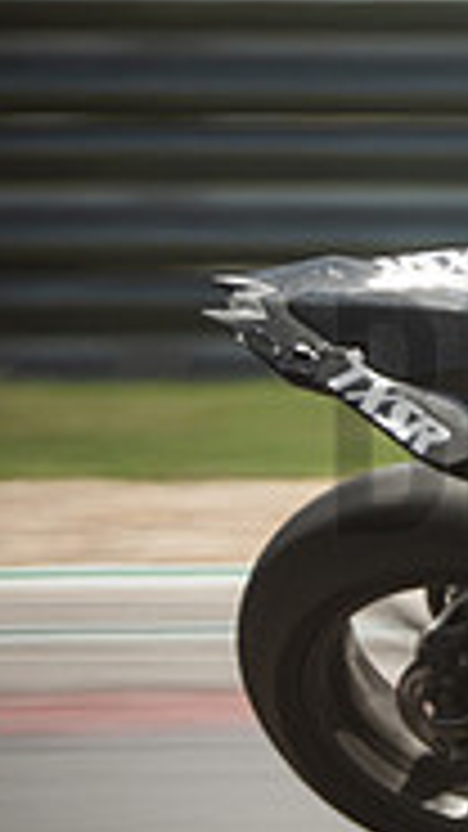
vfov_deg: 1.1
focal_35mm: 1976
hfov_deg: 0.6
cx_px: 1282
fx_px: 43613
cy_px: 420
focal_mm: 400
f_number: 6.4
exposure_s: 1/250
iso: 160
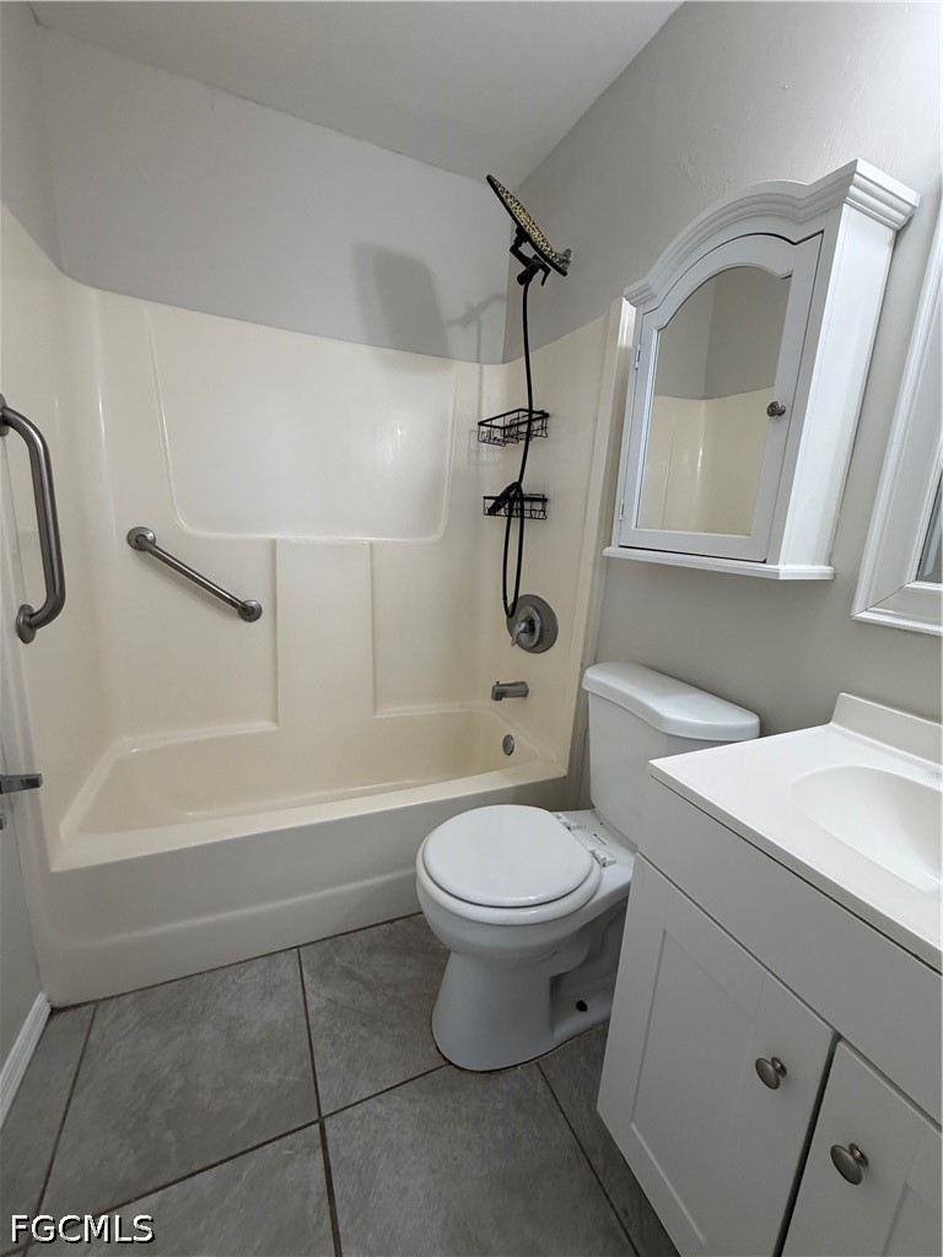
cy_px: 628
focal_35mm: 14
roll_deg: -4.1
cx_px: 472
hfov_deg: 85.7
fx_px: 509
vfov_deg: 102.1
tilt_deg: -12.3
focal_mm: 2.22
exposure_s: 1/120
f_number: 2.2
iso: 200
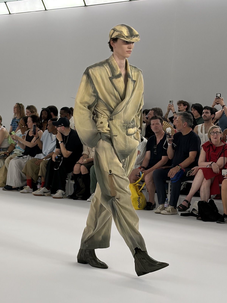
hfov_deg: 28.0
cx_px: 114
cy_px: 152
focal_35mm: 52
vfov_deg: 36.8
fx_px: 455
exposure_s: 1/1196
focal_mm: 5.96
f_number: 1.6
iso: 80
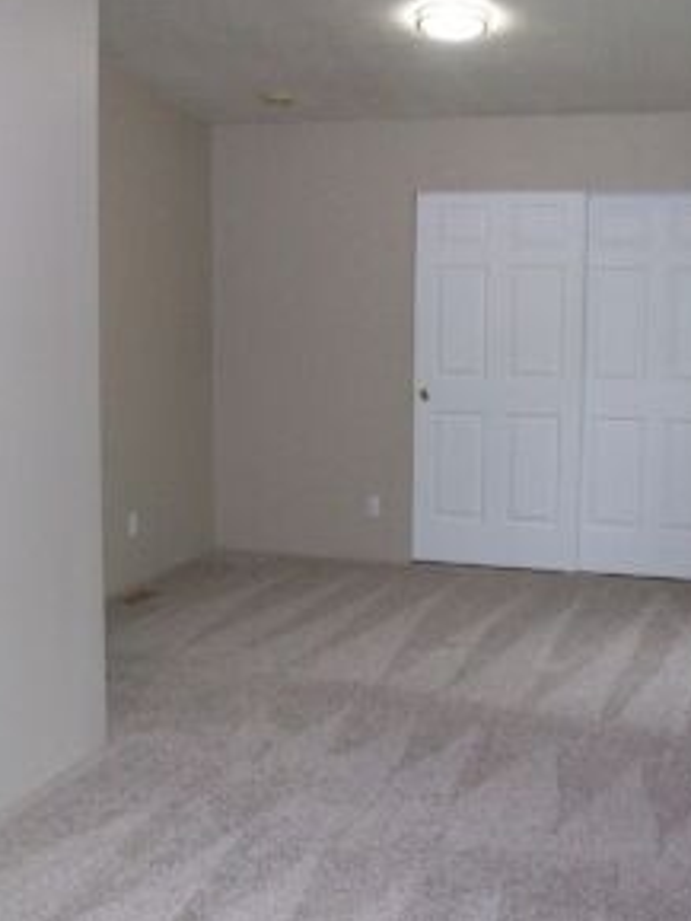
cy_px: 449
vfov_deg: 40.4
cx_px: 353
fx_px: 1250
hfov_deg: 30.9
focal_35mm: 47
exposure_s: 1/60
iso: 200
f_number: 2.8
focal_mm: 5.7
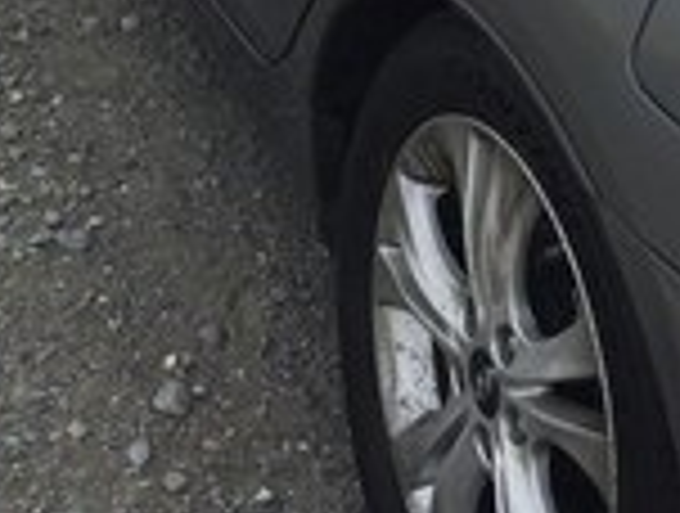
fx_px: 1871
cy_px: -234
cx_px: 626
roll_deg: -6.5
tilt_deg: -22.6
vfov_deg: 14.6
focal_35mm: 95
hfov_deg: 20.2
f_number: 2.2
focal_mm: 4.15
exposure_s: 1/1208
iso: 32
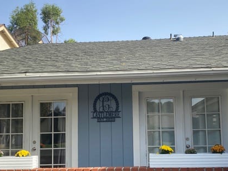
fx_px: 263
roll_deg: +1.7
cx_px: 126
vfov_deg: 35.6
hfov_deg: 46.7
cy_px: 114
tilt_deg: +6.8
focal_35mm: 40
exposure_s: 1/1218
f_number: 1.8
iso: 32
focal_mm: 4.25
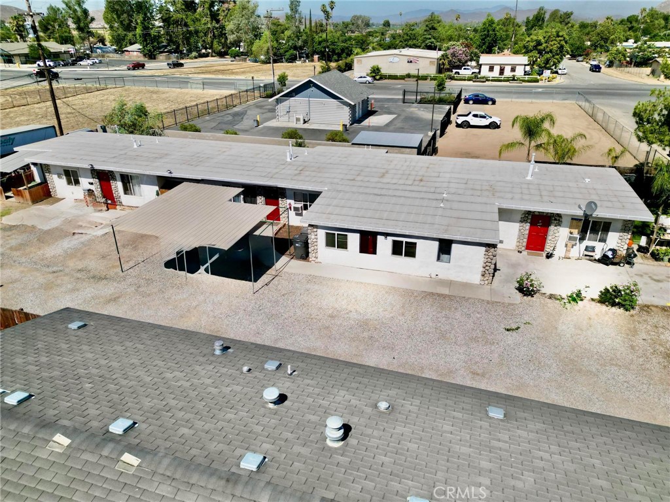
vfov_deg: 56.8
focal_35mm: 24
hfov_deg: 71.6
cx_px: 335
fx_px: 465
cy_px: 251
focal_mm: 6.72
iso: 130
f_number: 1.7
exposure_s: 1/320
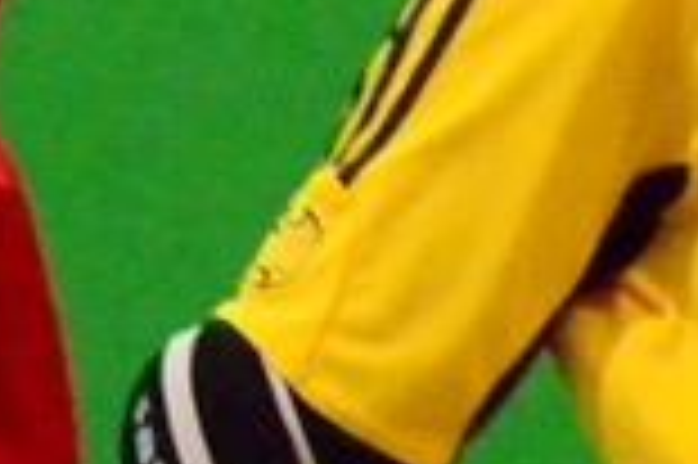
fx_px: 37010
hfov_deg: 1.1
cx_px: -252
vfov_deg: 0.7
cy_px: 200
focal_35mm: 1911
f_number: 5.6
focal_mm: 165
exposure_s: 1/400
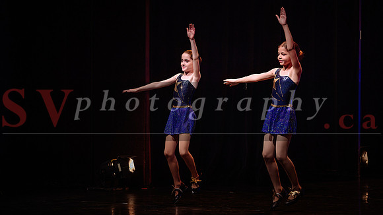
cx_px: 196
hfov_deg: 14.7
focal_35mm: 147
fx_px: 1488
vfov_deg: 8.3
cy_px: 81
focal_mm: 120
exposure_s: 1/250
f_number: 2.8
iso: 1600
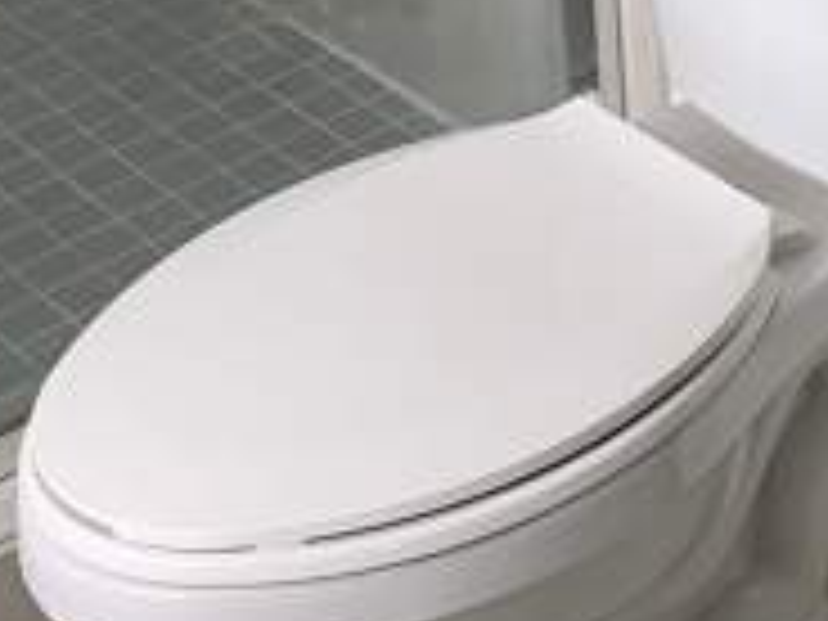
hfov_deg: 16.8
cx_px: 940
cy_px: -630
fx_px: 2703
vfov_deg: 11.7
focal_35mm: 113
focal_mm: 4.25
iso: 40
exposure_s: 1/121
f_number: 1.8
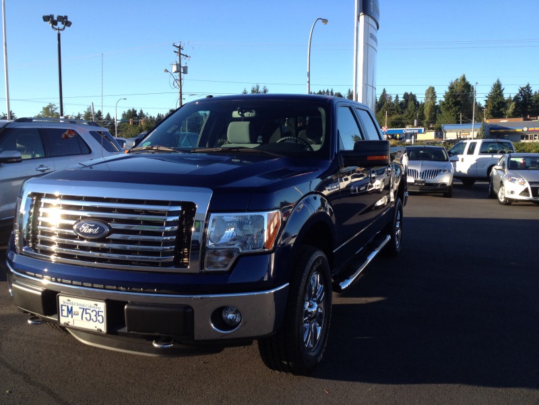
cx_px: 270
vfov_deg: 40.7
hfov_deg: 52.6
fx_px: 545
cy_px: 202
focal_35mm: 35
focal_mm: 4.3
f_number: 2.4
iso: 64
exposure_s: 1/557
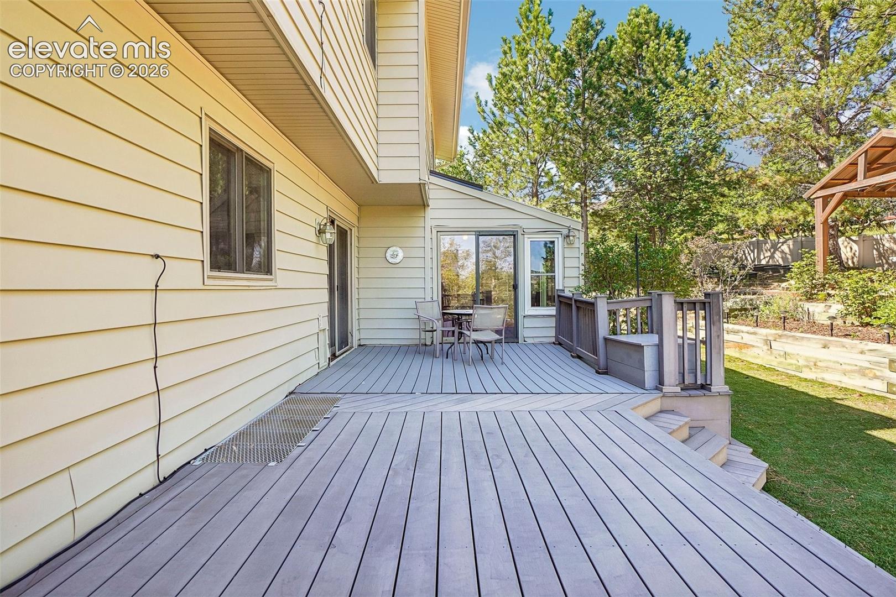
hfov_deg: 90.0
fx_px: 448
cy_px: 298
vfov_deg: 67.4
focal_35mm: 18
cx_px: 448
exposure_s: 1/30
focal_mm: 12
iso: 100
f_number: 8
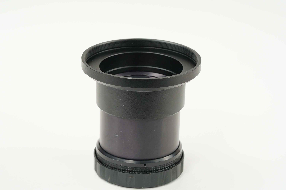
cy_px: 95
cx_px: 143
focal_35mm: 90
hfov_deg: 22.6
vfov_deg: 15.2
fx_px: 714
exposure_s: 1/10
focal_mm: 90
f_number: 11
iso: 1000
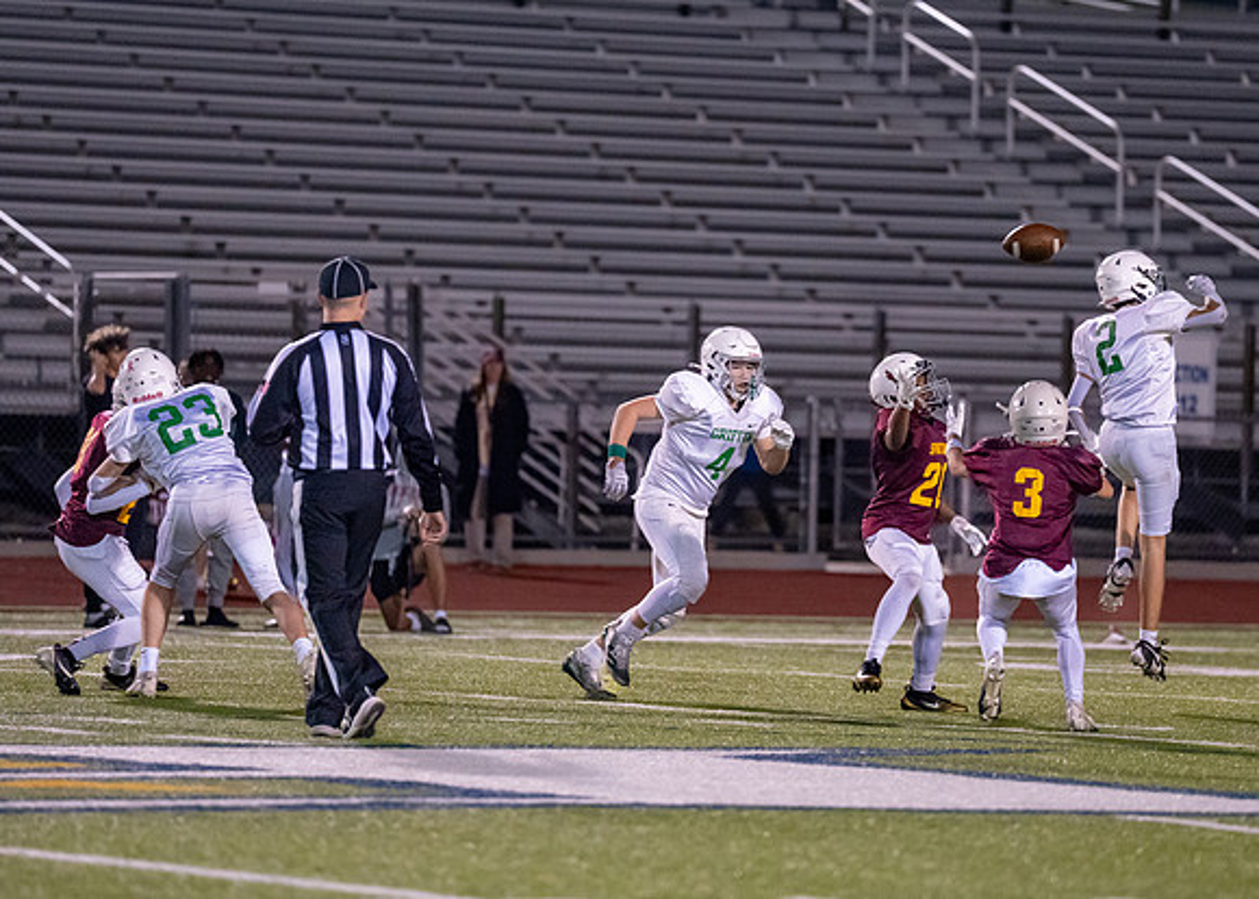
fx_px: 10331
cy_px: 418
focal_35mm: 289
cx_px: 786
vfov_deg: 5.0
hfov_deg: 7.0
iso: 5000
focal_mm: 200
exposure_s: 1/1250
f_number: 2.8
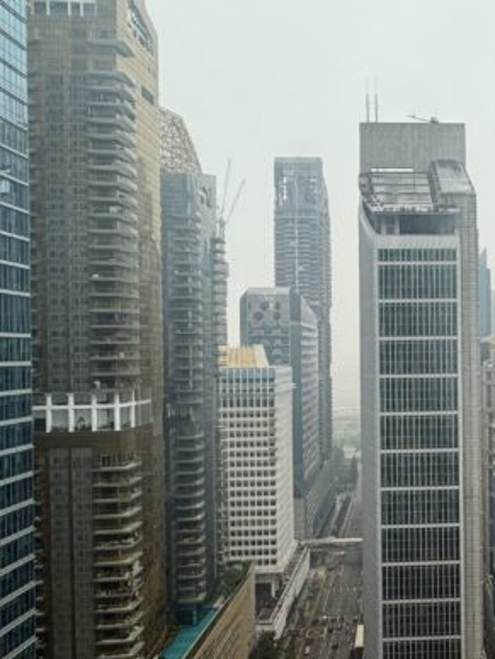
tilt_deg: -0.8
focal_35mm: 37
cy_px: 352
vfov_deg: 50.1
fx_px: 704
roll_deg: +1.3
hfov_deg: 36.2
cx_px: 452
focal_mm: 2.22
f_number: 2.2
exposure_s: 1/241
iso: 40
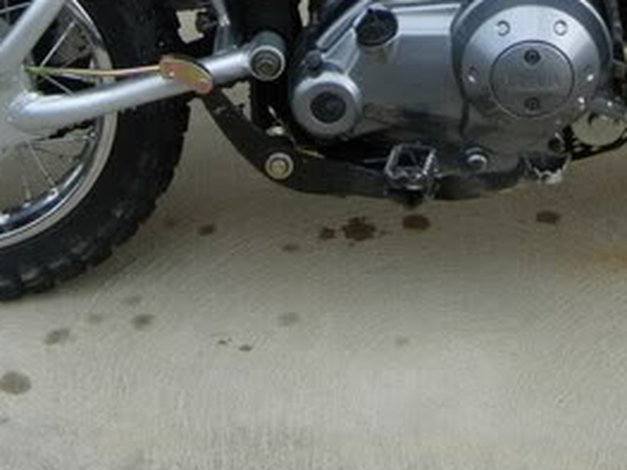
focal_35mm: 155
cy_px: -193
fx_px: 2806
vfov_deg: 9.4
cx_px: 441
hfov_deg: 12.7
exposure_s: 1/483
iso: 64
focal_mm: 10.6
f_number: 3.2
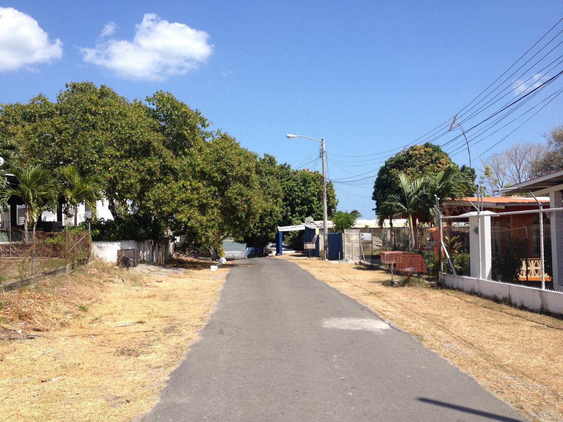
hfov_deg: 52.6
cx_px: 282
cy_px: 211
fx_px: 569
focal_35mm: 35
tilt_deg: -0.9
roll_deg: +0.7
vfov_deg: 40.7
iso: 50
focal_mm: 4.28
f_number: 2.4
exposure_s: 1/1577
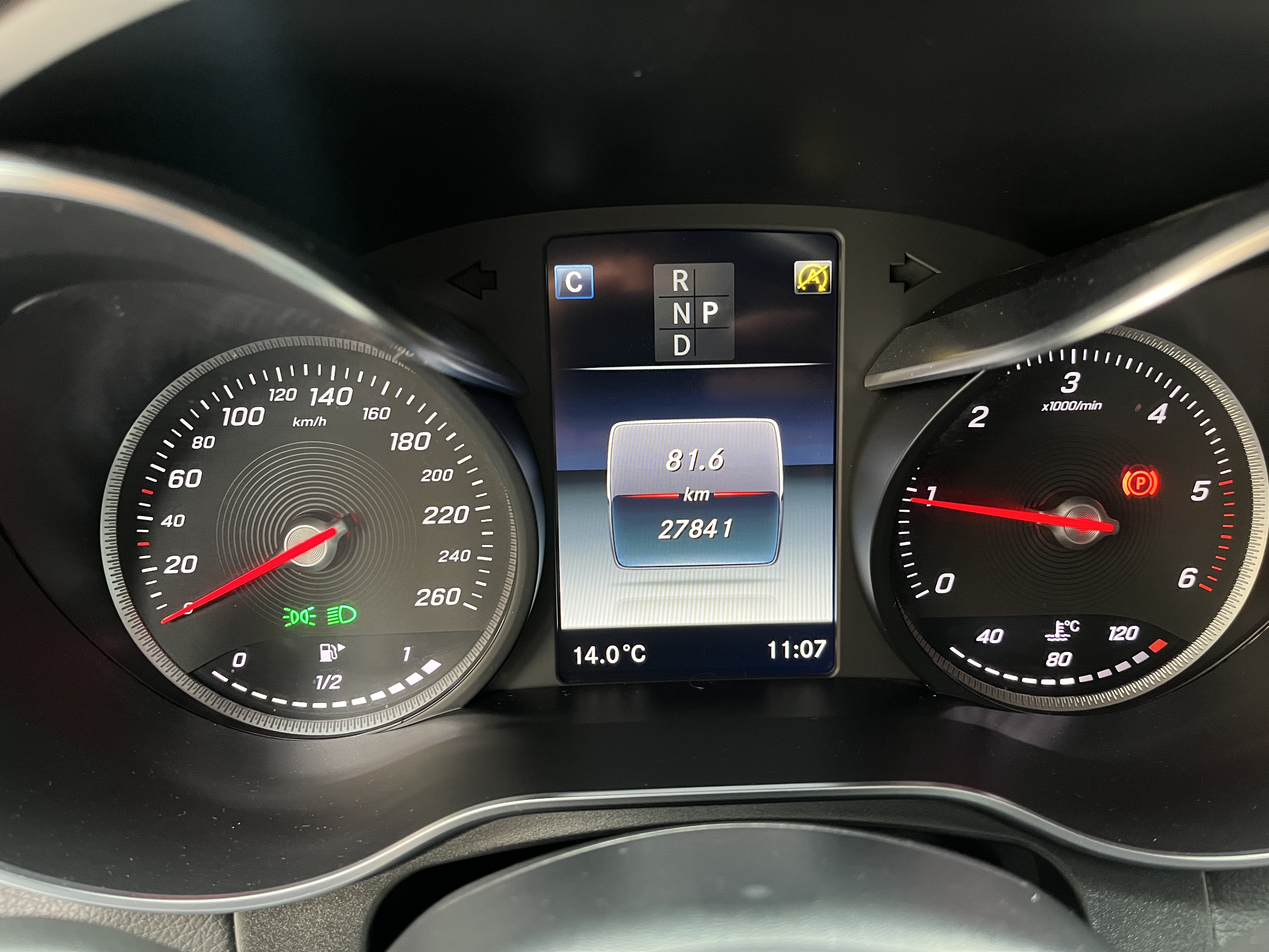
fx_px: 953
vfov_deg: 53.1
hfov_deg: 67.3
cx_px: 634
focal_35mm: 26
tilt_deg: -23.9
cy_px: 476
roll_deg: -0.6
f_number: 1.6
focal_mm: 5.1
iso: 320
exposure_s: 1/45
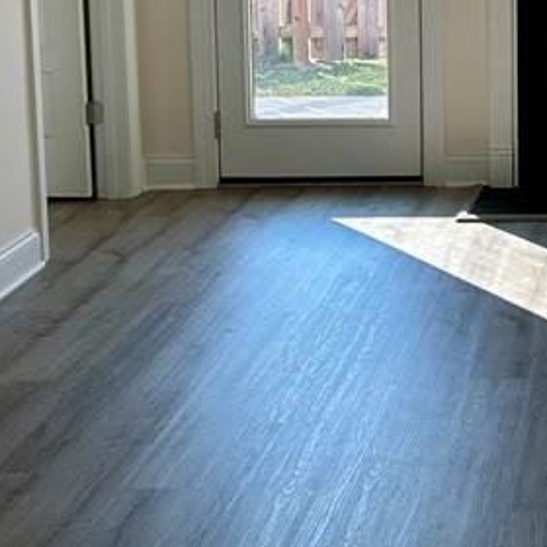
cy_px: -2
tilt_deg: -4.1
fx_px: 1502
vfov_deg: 20.0
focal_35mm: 84
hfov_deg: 19.1
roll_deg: -1.0
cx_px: 717
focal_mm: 5.7
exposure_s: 1/272
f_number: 1.5
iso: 40
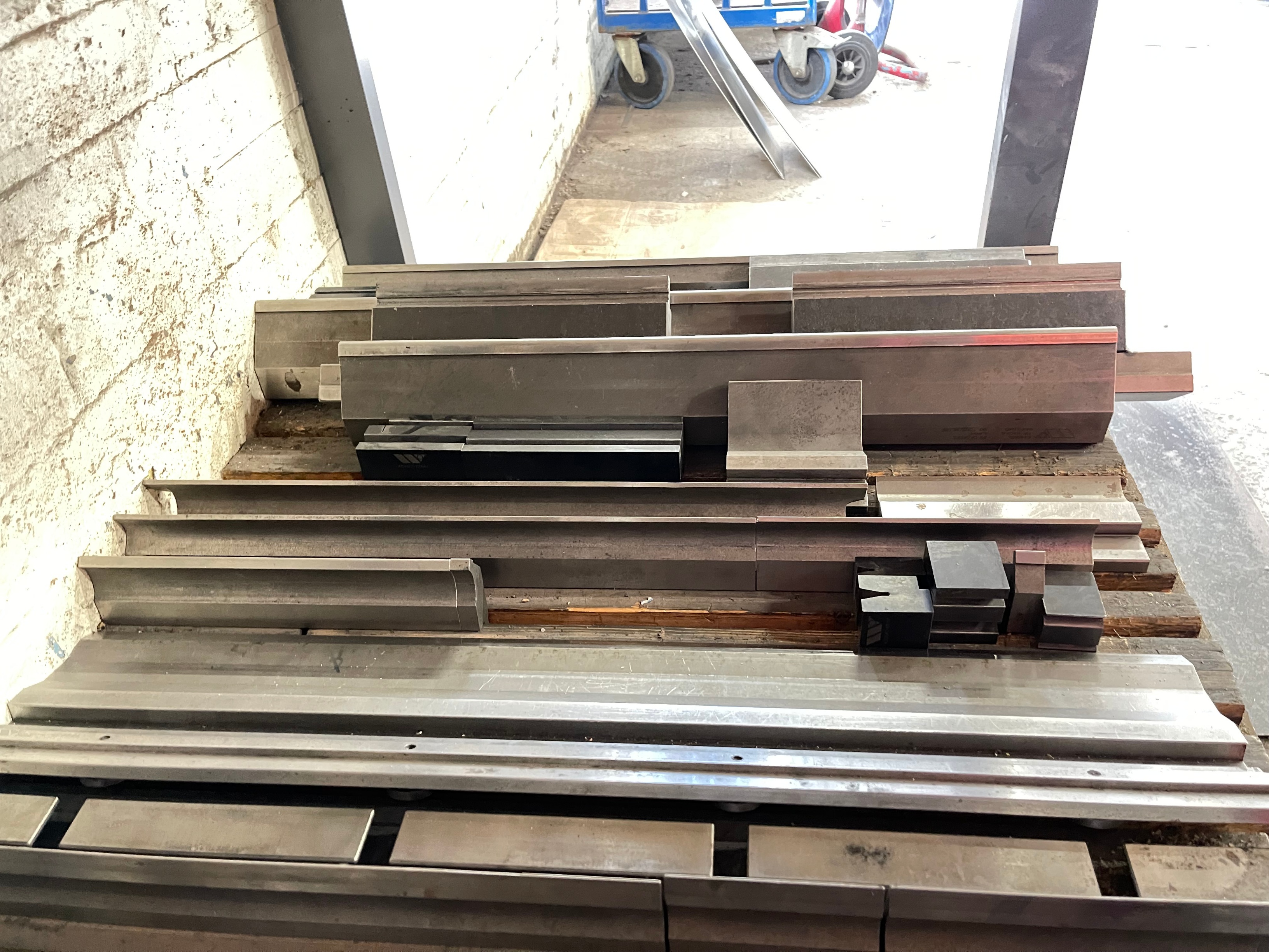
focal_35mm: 26
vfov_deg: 53.1
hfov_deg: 67.3
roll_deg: +4.5
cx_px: 634
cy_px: 476
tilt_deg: -38.6
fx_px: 953
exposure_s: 1/25
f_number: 1.6
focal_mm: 5.1
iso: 1000
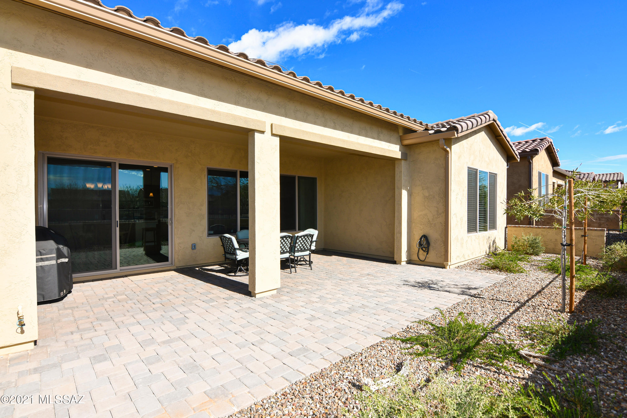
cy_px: 209
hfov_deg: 96.7
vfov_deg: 73.7
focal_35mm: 16
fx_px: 279
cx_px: 314
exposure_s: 1/250
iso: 100
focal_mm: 11
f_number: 9
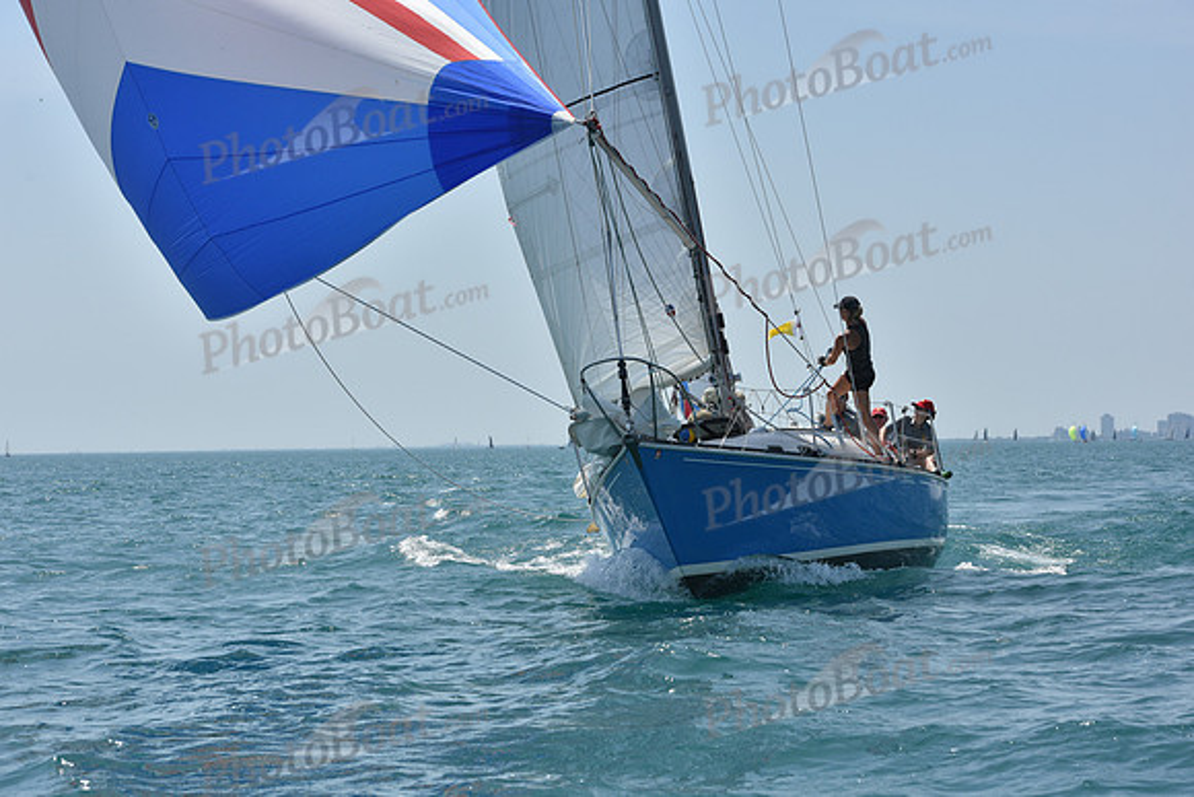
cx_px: 597
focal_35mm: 95
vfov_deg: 14.4
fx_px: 3151
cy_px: 398
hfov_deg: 21.5
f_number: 8
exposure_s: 1/1250
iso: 250
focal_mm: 95
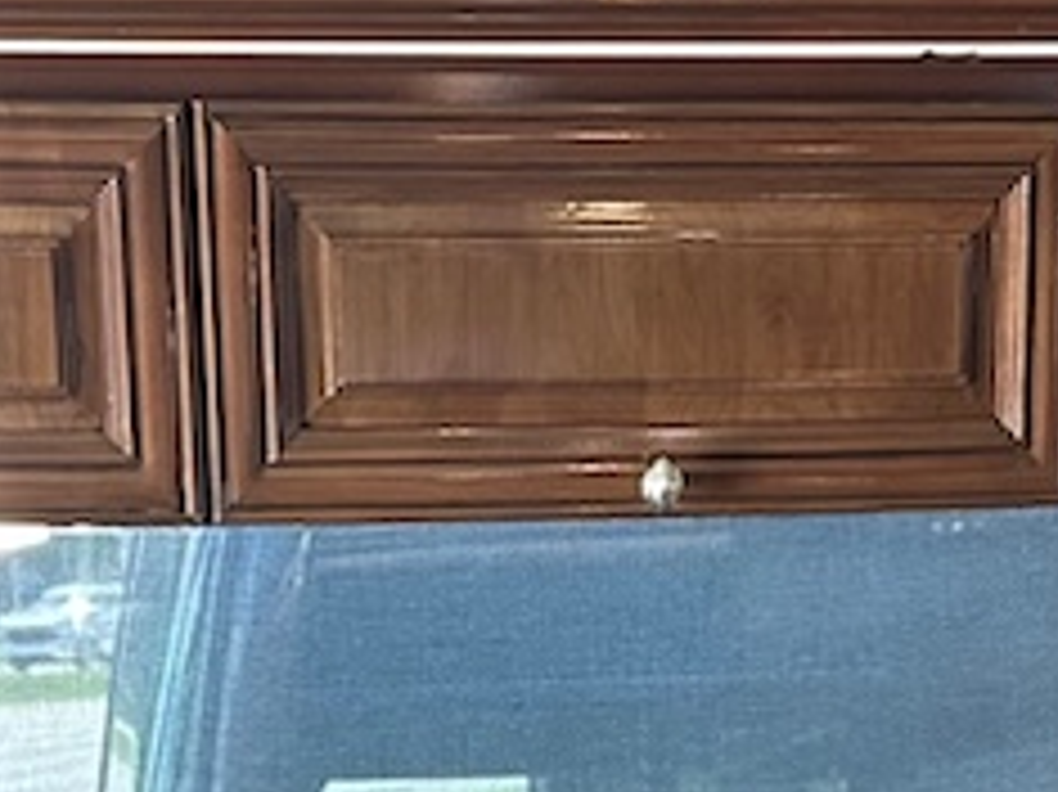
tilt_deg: -12.5
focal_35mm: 102
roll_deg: +2.9
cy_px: 1264
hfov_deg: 19.3
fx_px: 3116
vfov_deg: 13.5
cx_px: 558
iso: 320
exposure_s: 1/49
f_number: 1.78
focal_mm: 6.86
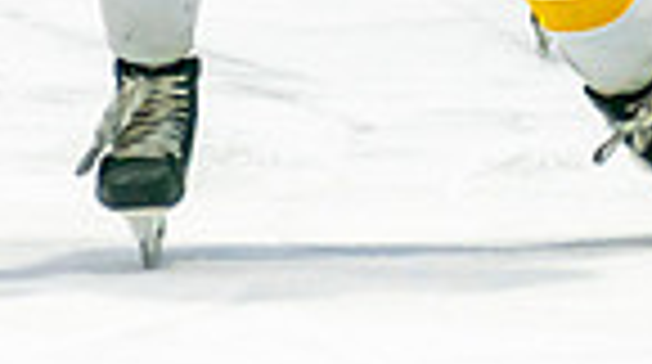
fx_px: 19072
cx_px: -97
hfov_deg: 2.0
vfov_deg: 1.1
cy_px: -203
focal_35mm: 1105
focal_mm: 140
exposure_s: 1/640
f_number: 2.8
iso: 320
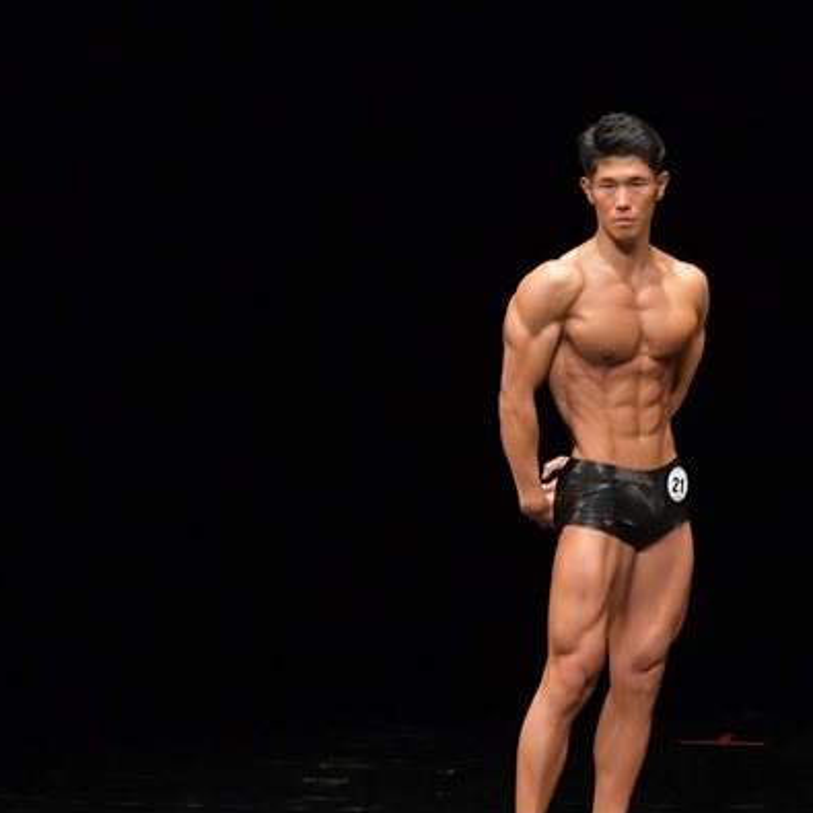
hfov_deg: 4.7
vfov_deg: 4.7
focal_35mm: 375
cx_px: 524
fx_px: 9964
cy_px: 494
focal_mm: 150
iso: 4000
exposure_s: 1/400
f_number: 5.6
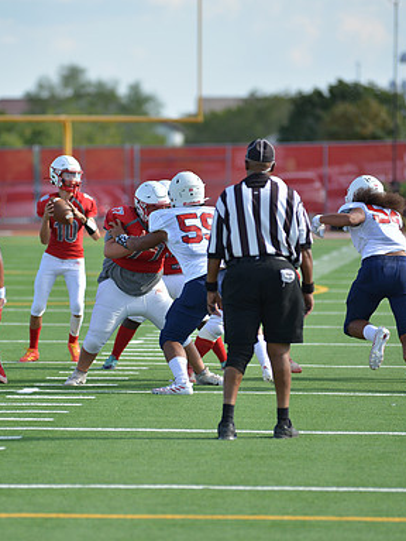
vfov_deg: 6.8
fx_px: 4543
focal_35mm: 291
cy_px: 272
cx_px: 158
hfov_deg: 5.1
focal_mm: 200
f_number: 2.8
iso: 160
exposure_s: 1/1600
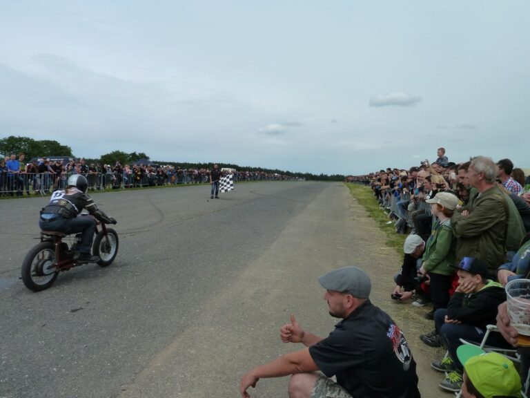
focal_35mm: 25
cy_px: 199
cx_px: 265
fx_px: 383
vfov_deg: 54.9
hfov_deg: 69.4
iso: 125
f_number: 5.6
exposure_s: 1/400
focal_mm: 4.1
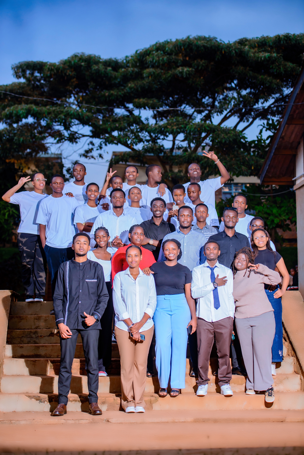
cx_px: 152
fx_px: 886
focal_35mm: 70
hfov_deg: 19.5
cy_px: 228
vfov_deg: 28.8
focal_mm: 70
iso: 640
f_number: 2.8
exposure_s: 1/160
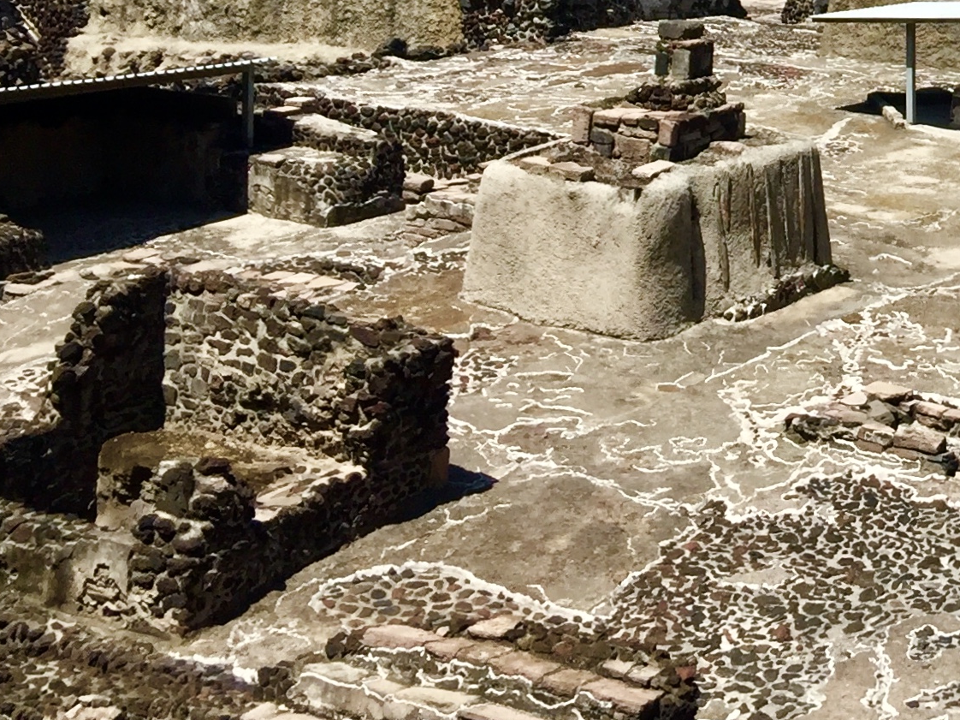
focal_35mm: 83
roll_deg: -0.1
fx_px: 2301
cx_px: 1186
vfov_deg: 16.9
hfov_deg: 21.7
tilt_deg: +1.6
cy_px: -176
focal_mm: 4.15
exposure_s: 1/2083
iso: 32
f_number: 2.2
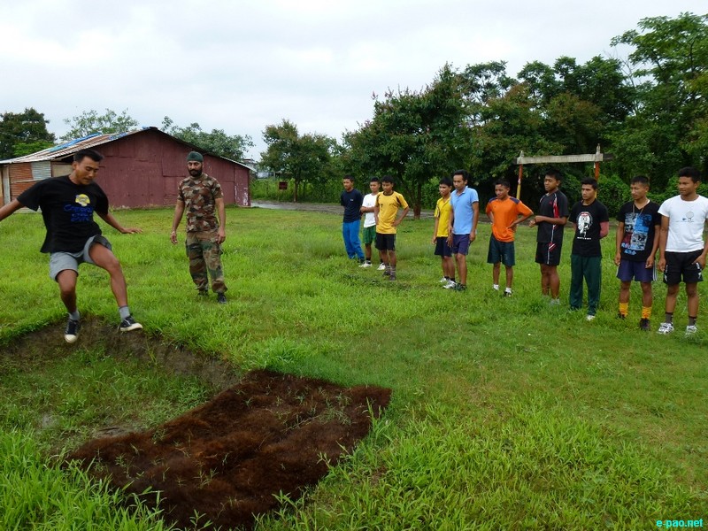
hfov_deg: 71.6
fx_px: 491
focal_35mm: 24
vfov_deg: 56.8
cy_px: 266
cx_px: 354
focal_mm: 4.3
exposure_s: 1/400
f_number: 4
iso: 100
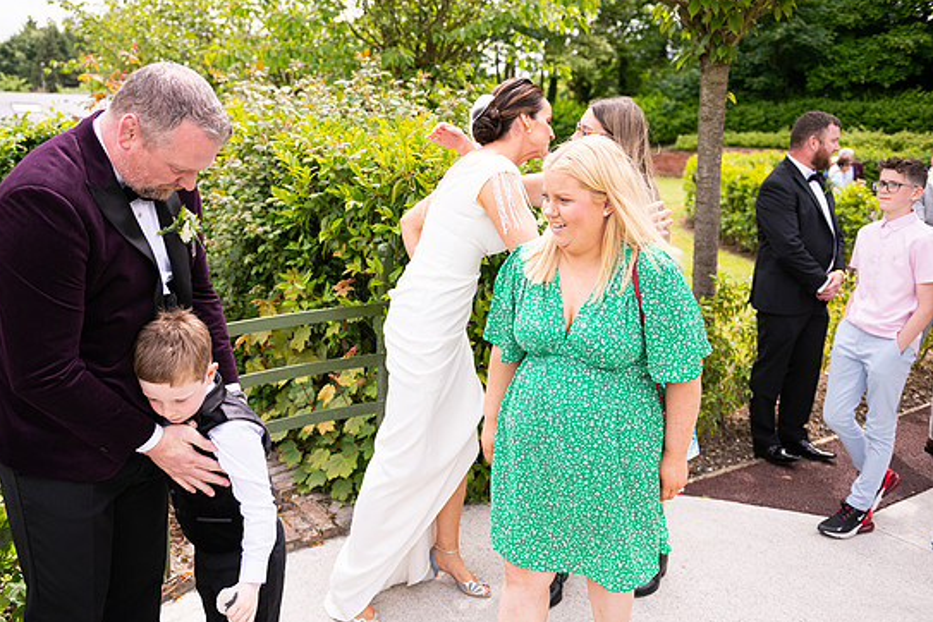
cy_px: 307
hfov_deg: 60.3
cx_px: 443
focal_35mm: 31
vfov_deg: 42.3
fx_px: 803
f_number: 3.5
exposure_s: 1/1250
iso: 250
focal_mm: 29
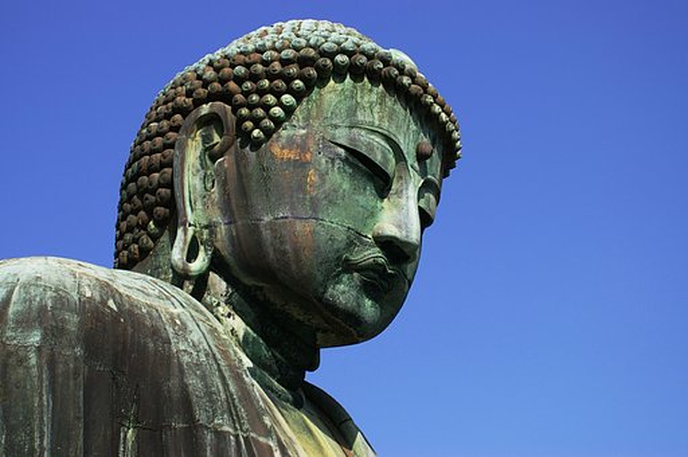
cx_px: 344
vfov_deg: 18.1
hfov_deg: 27.0
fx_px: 1432
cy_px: 228
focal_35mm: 75
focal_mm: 50
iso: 200
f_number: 5.6
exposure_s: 1/1000
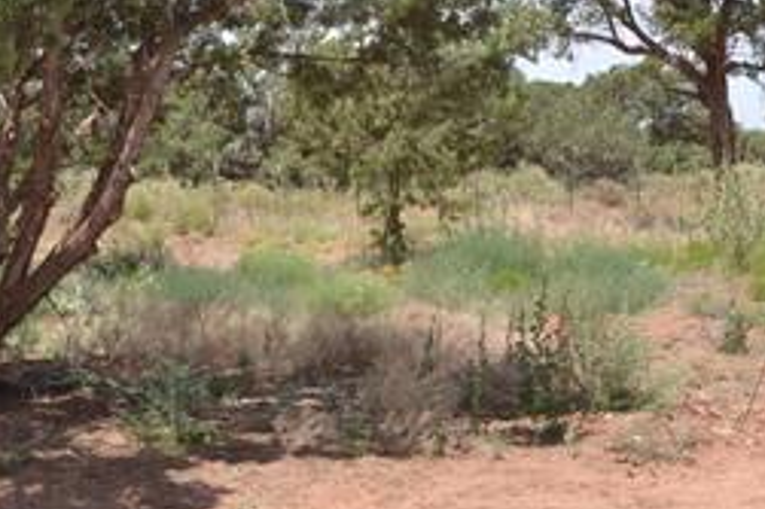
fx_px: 1826
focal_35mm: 86
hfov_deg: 23.7
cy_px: 94
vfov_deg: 15.7
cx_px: 372
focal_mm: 24
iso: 100
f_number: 8
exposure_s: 1/200
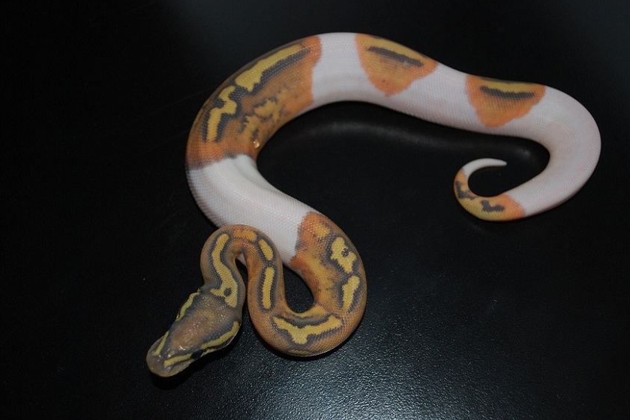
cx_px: 320
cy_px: 212
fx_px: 857
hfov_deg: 40.3
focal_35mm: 49
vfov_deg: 27.5
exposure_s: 1/60
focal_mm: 32
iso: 200
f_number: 5
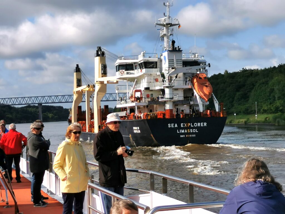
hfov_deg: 26.3
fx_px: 609
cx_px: 142
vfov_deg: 19.9
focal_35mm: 74
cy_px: 107
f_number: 1.8
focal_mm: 5.58
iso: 50
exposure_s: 1/5181
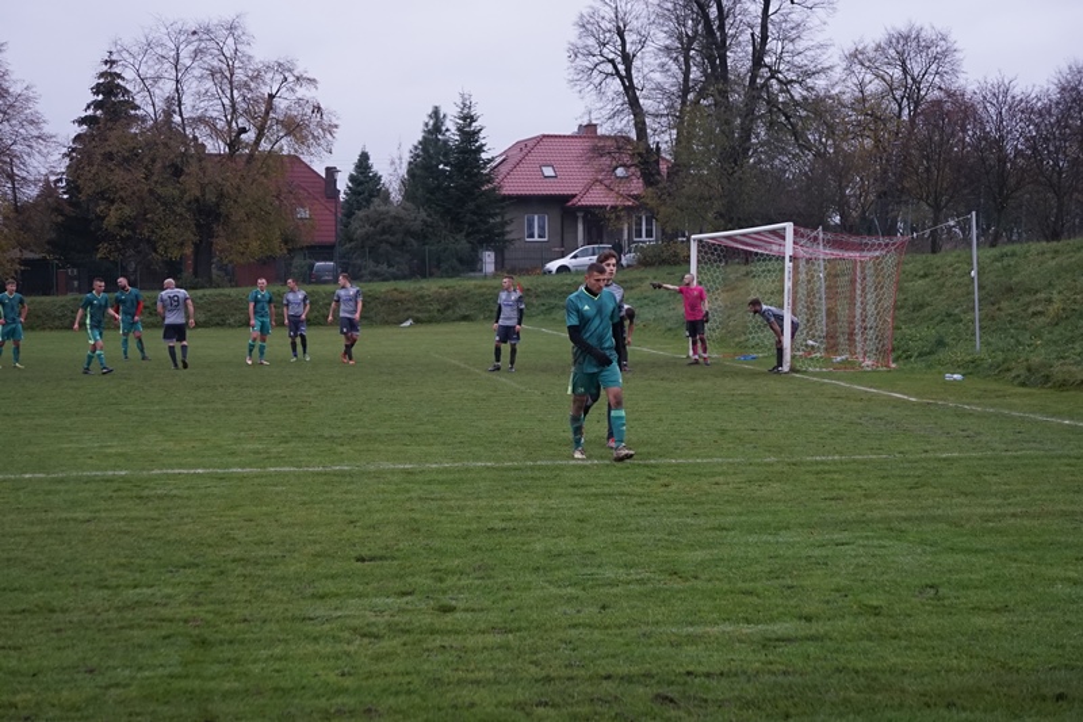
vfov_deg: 21.2
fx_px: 1925
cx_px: 542
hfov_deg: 31.4
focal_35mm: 64
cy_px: 361
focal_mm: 43
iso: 1000
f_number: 4.5
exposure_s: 1/160
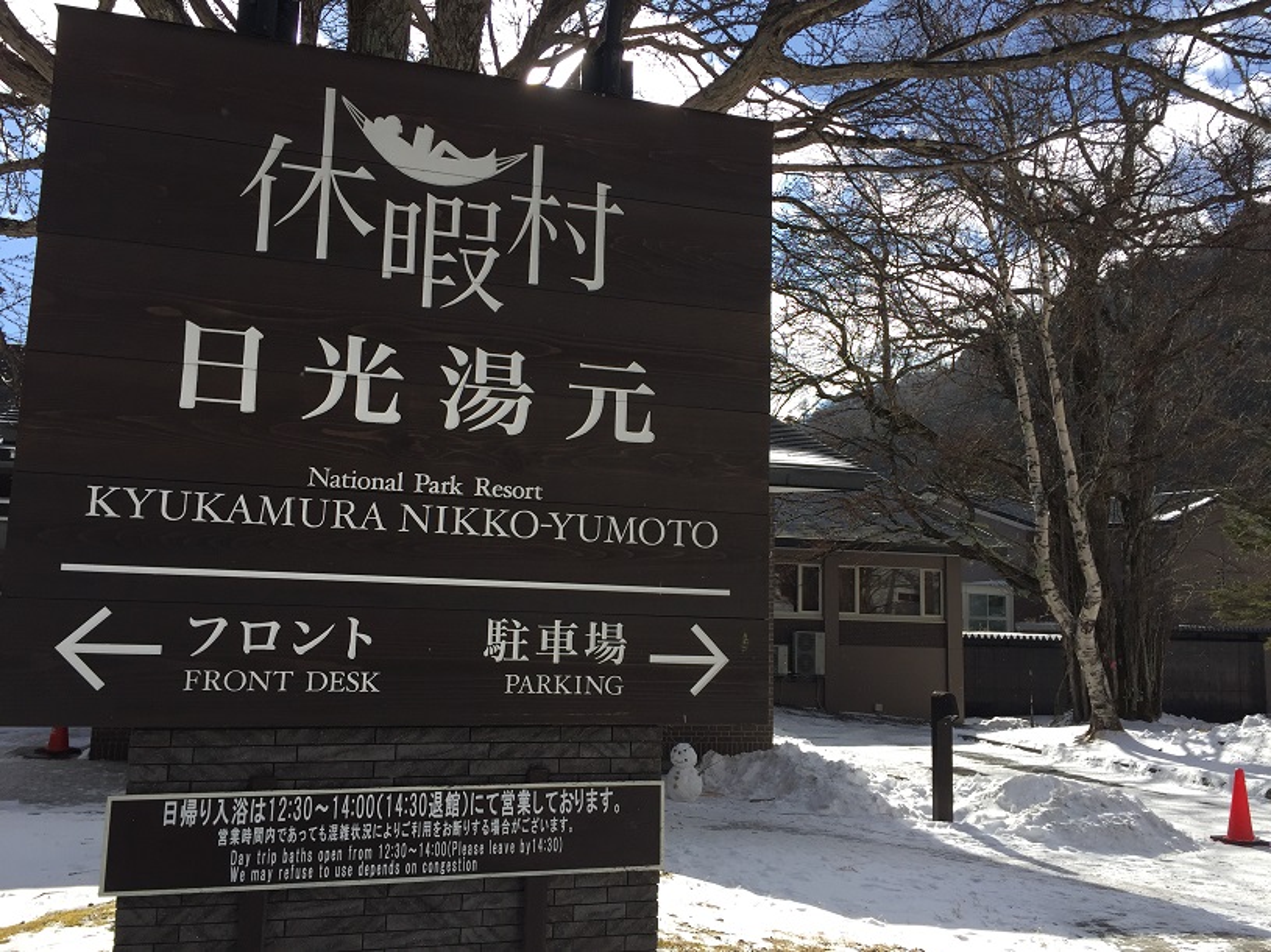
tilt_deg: +6.5
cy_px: 476
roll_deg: -2.1
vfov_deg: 48.2
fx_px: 1065
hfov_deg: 61.7
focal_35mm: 29
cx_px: 636
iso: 32
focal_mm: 4.15
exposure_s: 1/1412
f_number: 2.2
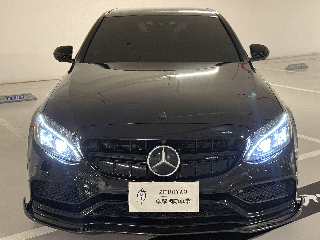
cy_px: 120
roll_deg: +0.2
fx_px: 444
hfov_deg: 39.7
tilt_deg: -13.7
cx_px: 160
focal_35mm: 48
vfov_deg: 30.3
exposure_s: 1/37
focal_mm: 6.76
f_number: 1.78
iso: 500
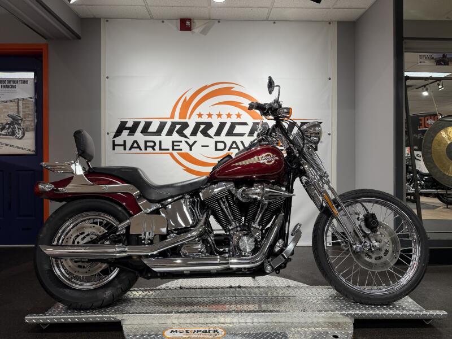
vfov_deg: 56.8
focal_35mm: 24
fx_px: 313
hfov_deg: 71.6
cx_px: 226
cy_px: 170
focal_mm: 6.76
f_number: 1.78
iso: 200
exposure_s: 1/120
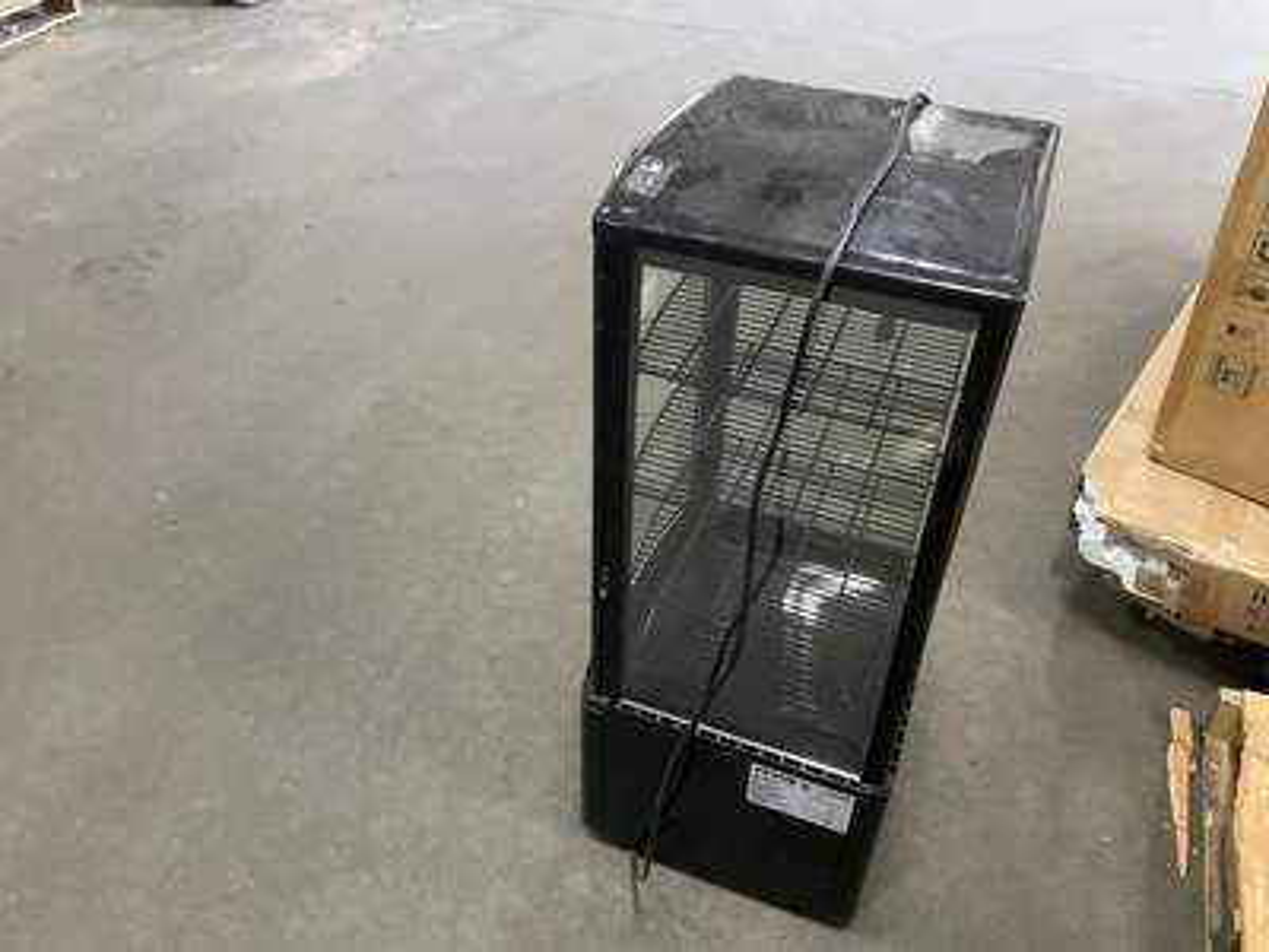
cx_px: 634
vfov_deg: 48.2
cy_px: 476
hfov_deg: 61.7
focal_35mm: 29
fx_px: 1063
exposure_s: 1/40
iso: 250
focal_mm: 3
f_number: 1.8
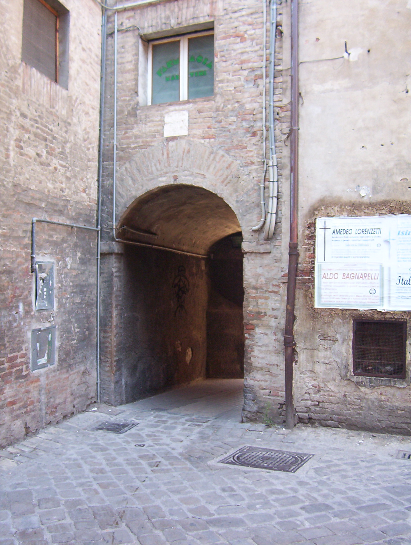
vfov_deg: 51.2
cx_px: 206
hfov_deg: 39.8
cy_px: 272
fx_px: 568
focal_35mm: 36
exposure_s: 1/42.4
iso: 100
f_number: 2.76
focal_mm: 5.54
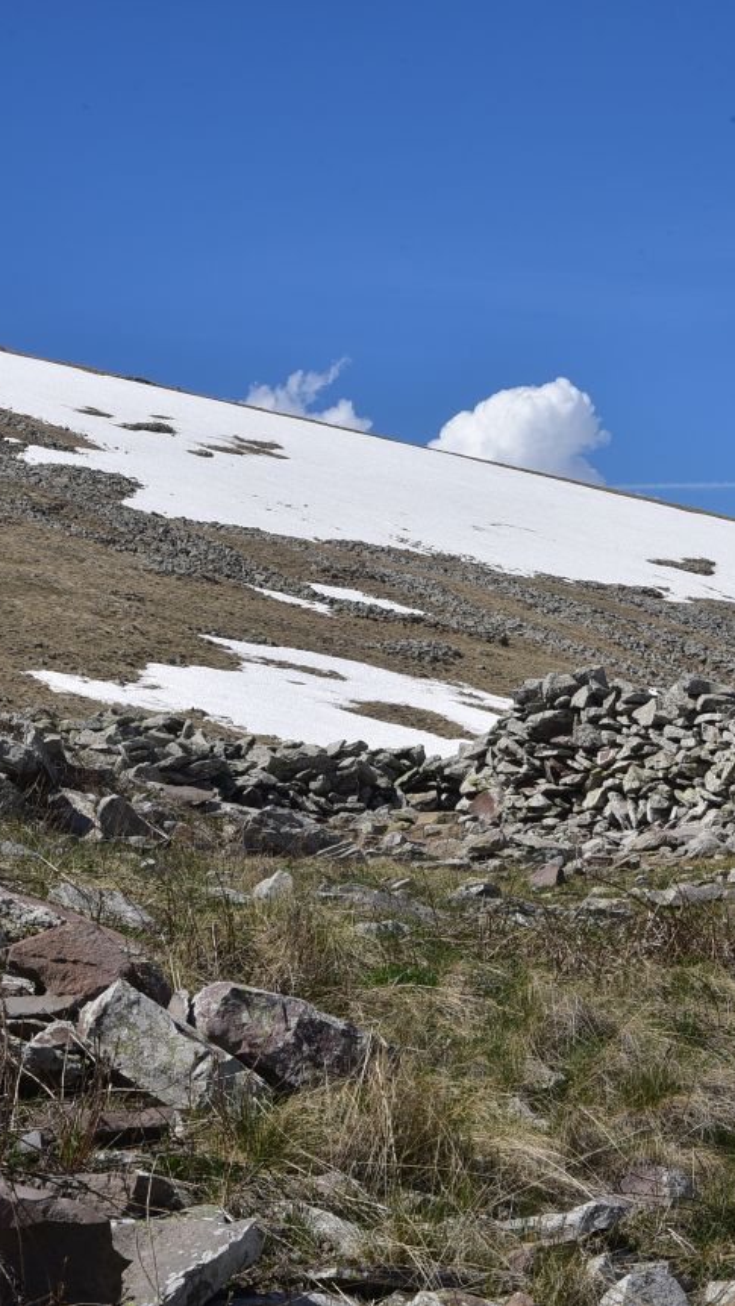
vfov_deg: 26.8
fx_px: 2737
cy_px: 651
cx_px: 573
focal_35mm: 79
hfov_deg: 15.2
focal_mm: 50
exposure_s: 1/125
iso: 160
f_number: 18
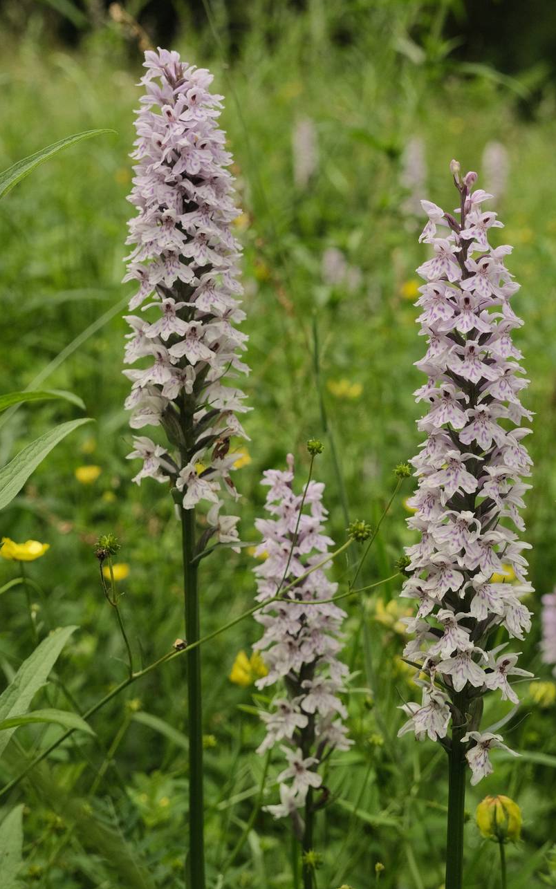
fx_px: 1260
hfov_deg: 24.8
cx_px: 334
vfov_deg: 38.9
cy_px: 420
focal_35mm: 52
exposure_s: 1/850
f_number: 5.6
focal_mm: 27.5
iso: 640
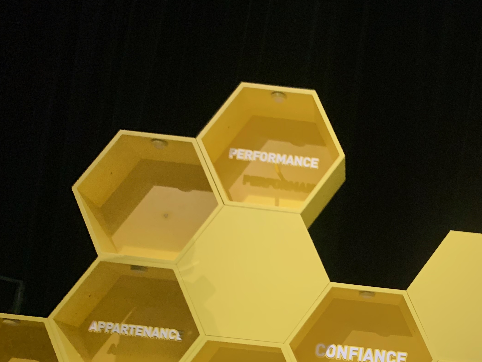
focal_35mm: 50
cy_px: 308
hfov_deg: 37.2
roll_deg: -6.7
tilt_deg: +10.1
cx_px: 369
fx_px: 696
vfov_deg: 28.3
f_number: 1.8
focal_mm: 4.25
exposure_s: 1/60
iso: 250
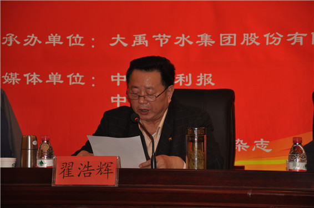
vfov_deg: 8.7
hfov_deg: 13.1
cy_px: 104
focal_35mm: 158
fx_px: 1371
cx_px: 157
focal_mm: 105
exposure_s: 1/30
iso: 320
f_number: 5.6
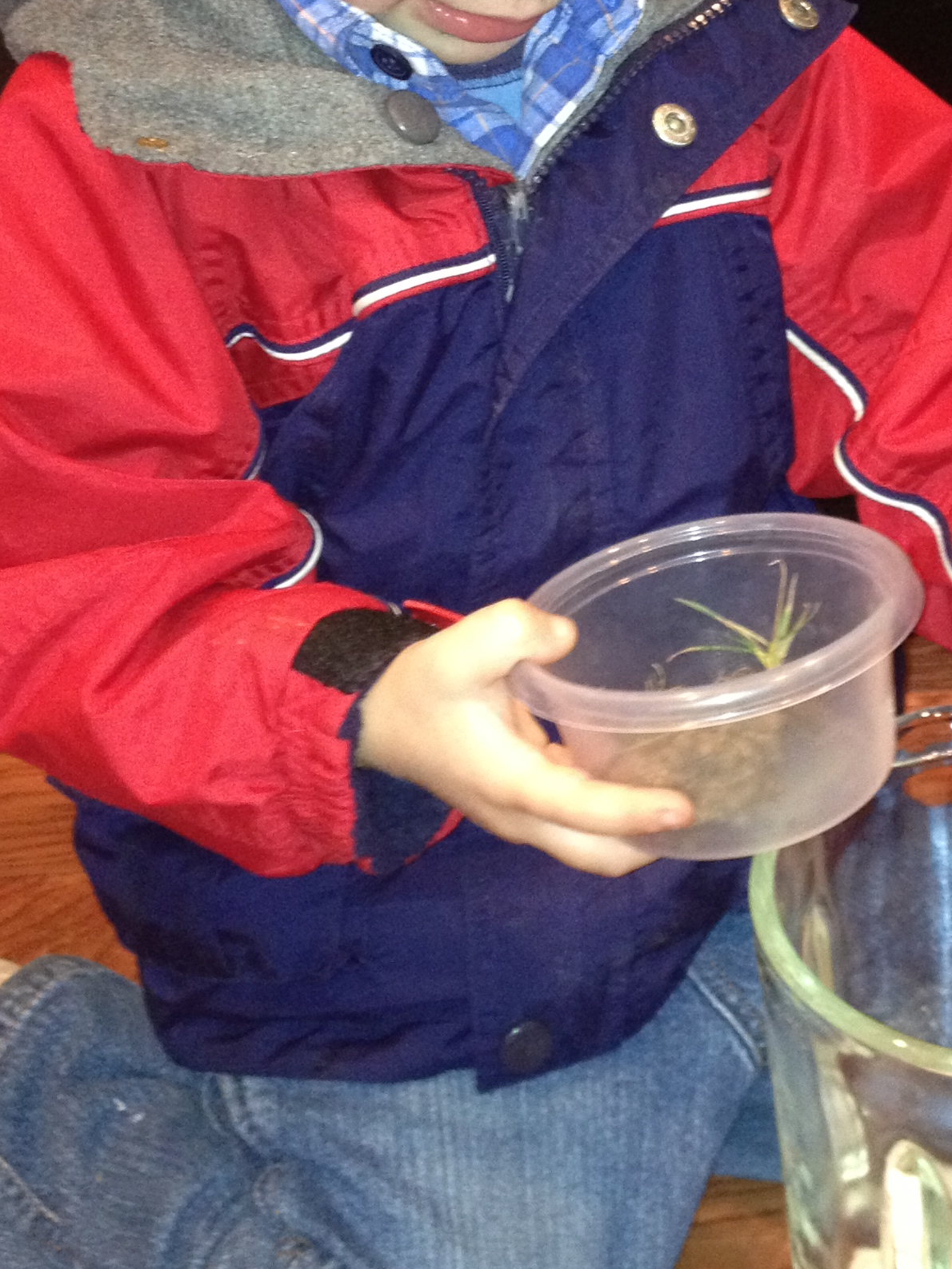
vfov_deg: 26.9
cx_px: 761
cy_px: 454
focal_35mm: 72
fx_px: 2641
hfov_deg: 20.2
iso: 250
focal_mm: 4.28
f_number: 2.4
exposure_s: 1/16
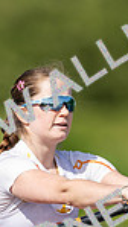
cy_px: 185
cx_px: 88
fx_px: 14782
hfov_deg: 0.5
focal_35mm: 2454
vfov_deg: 0.9
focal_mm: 600
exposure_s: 1/2500
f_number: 4
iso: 220
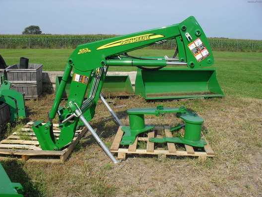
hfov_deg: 51.3
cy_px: 101
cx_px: 131
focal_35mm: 36
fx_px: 273
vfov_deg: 39.7
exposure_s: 1/250
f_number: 8.4
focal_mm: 6.3
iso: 100
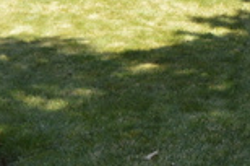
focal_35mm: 150
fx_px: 1040
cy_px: -125
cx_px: 188
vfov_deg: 8.8
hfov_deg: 13.7
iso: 125
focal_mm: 24
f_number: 5.6
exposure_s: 1/125
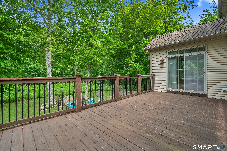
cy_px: 76
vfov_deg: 73.7
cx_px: 114
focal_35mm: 16
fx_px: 101
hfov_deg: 96.7
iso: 500
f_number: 8
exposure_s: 1/50
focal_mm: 16
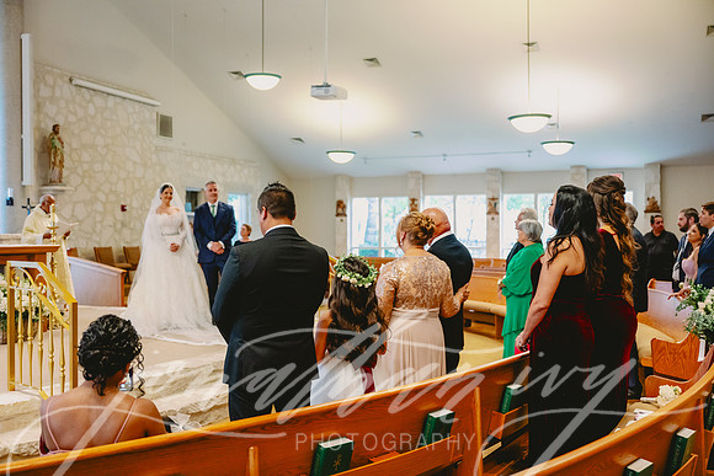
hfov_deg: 51.9
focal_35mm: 37
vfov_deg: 36.0
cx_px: 357
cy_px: 238
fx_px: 734
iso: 2500
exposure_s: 1/320
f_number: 2.8
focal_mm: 37
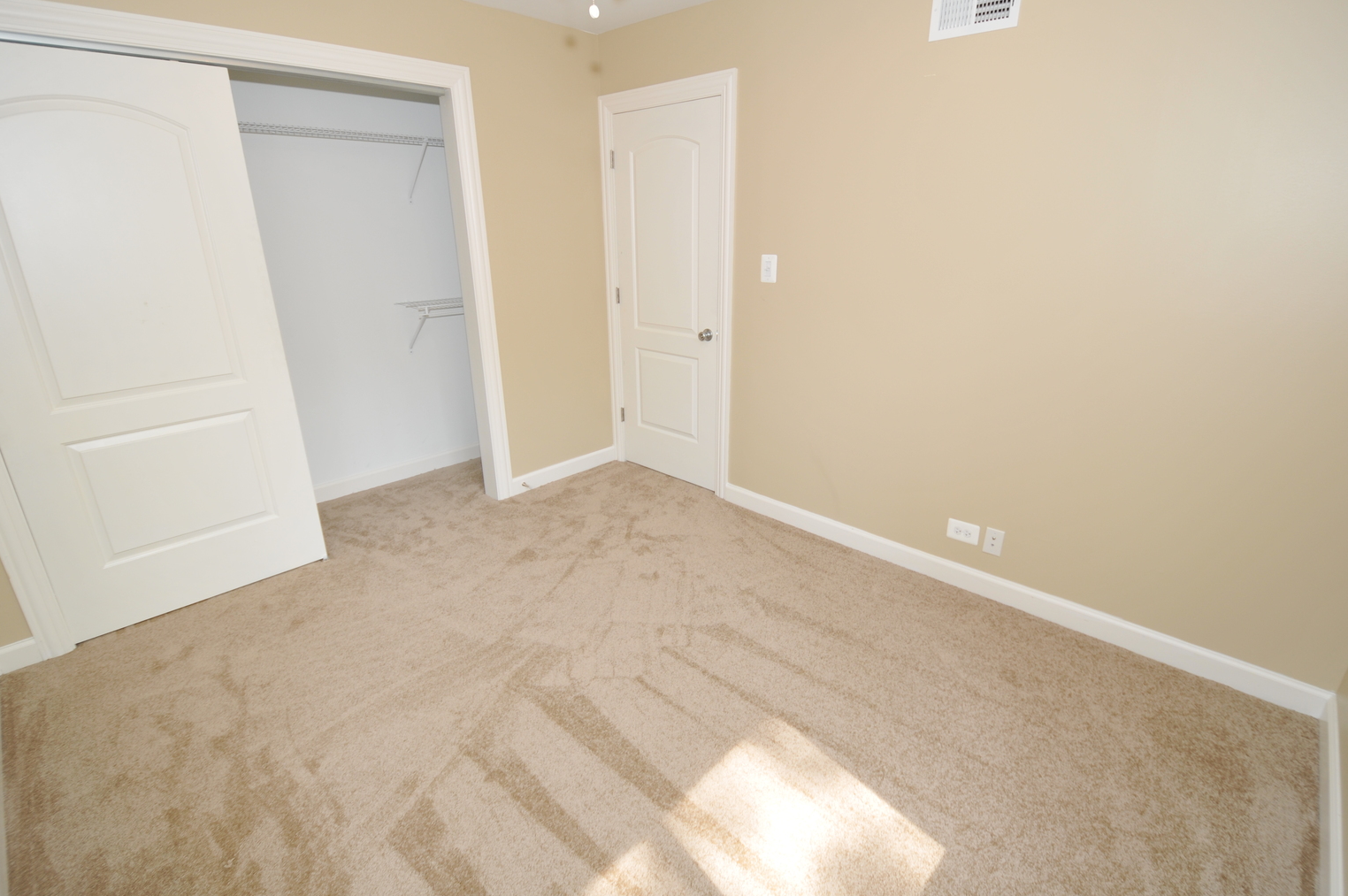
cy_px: 453
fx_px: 599
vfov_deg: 73.6
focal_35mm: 16
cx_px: 647
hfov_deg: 96.7
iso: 200
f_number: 4
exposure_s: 1/60
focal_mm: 10
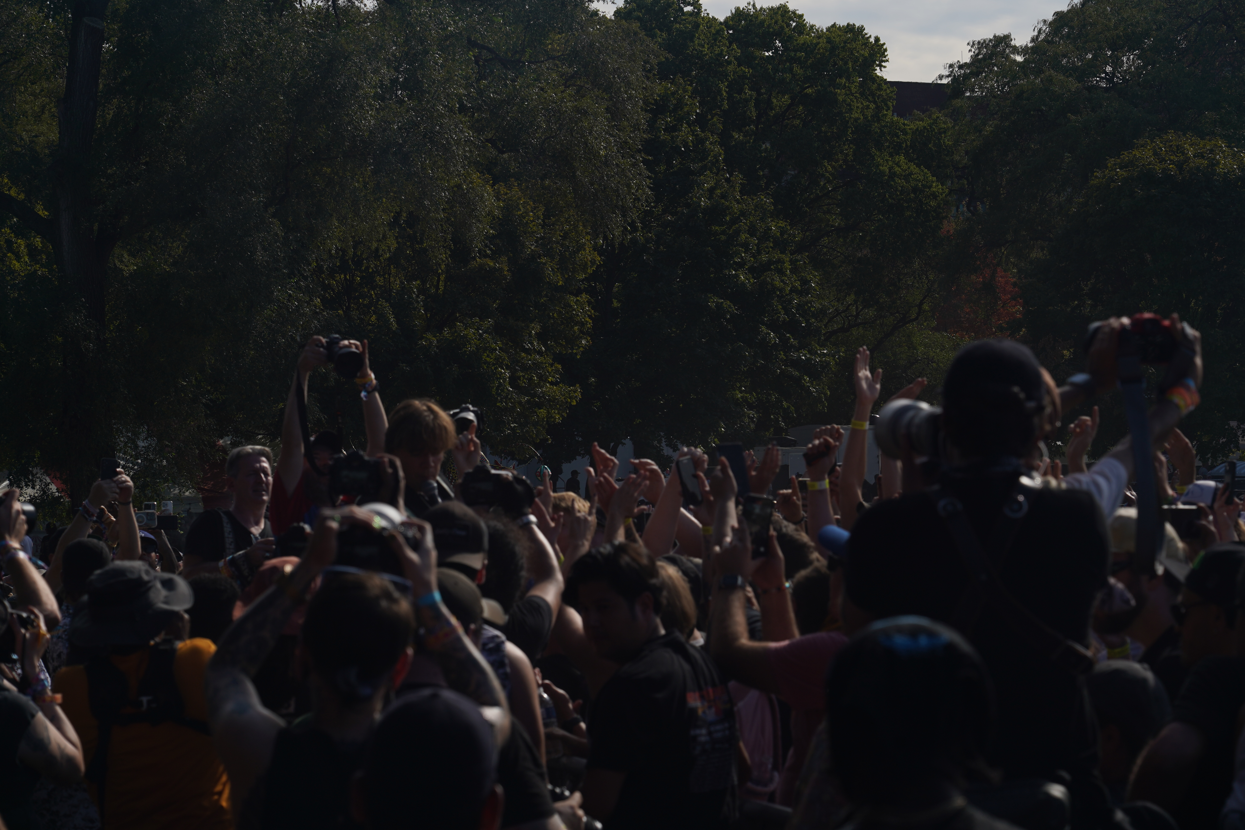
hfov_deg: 19.3
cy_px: 416
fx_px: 3666
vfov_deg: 12.9
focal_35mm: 106
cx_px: 622
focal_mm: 105
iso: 100
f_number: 8
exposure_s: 1/640
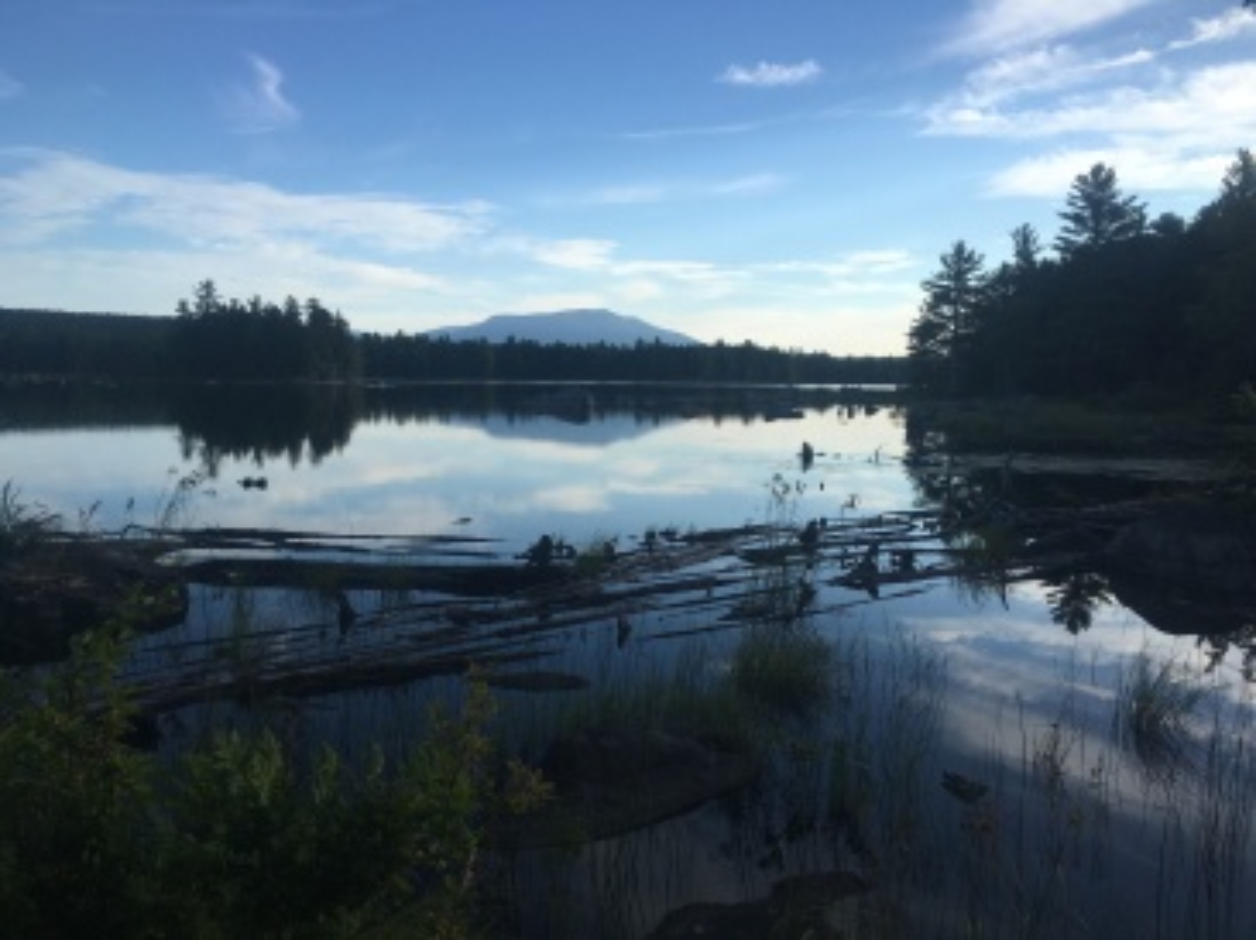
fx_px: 1052
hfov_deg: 61.7
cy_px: 470
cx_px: 628
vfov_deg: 48.2
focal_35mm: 29
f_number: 2.2
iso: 25
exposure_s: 1/1451
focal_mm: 4.15
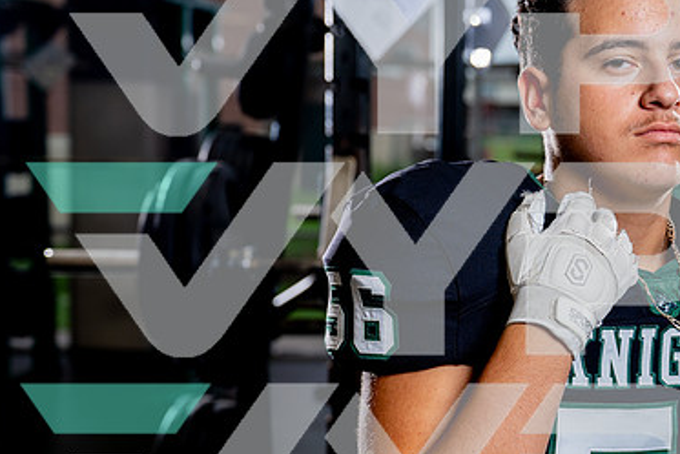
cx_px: 490
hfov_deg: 22.2
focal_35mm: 91
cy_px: 260
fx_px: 1719
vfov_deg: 15.0
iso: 100
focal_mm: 57
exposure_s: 1/250
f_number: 4
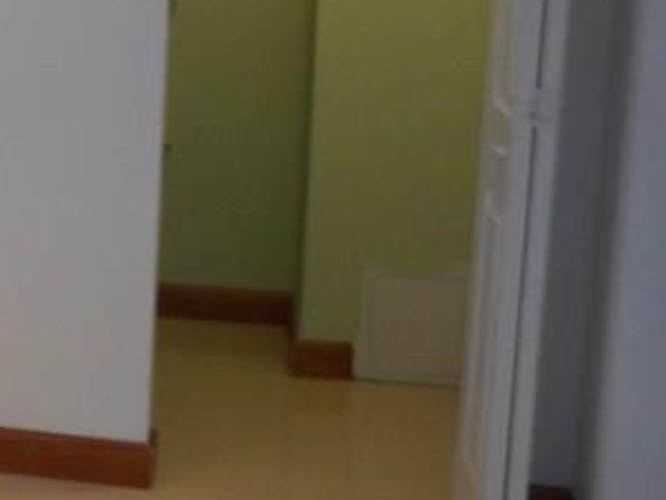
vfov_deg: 17.3
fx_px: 1636
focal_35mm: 85
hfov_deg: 19.2
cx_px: -420
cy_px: 144
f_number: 3.7
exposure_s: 1/30
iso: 220
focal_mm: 4.5
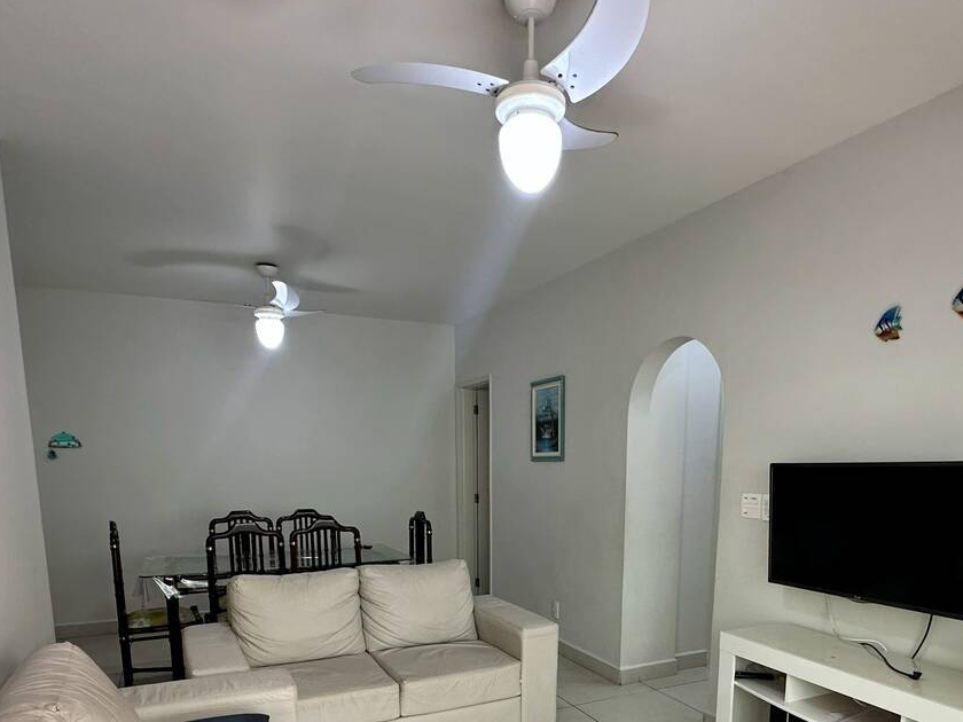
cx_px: 519
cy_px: 571
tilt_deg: -9.4
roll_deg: -0.5
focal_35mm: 24
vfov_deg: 53.3
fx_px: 668
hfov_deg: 71.5
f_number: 2.2
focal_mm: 2.22
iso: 200
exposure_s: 1/120
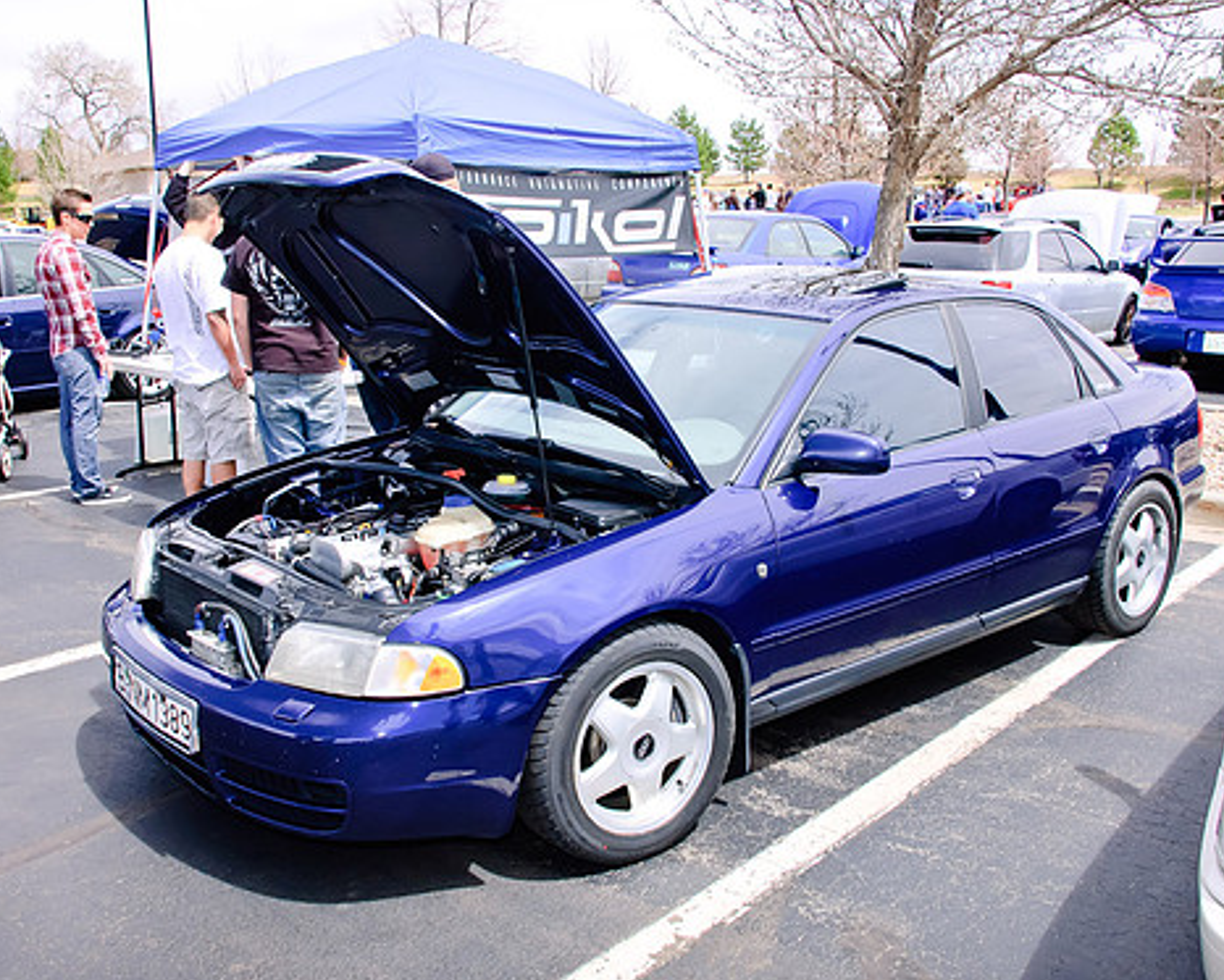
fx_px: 1268
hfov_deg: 51.5
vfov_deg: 42.2
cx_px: 573
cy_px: 499
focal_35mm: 35
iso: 200
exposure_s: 1/160
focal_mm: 20
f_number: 6.3
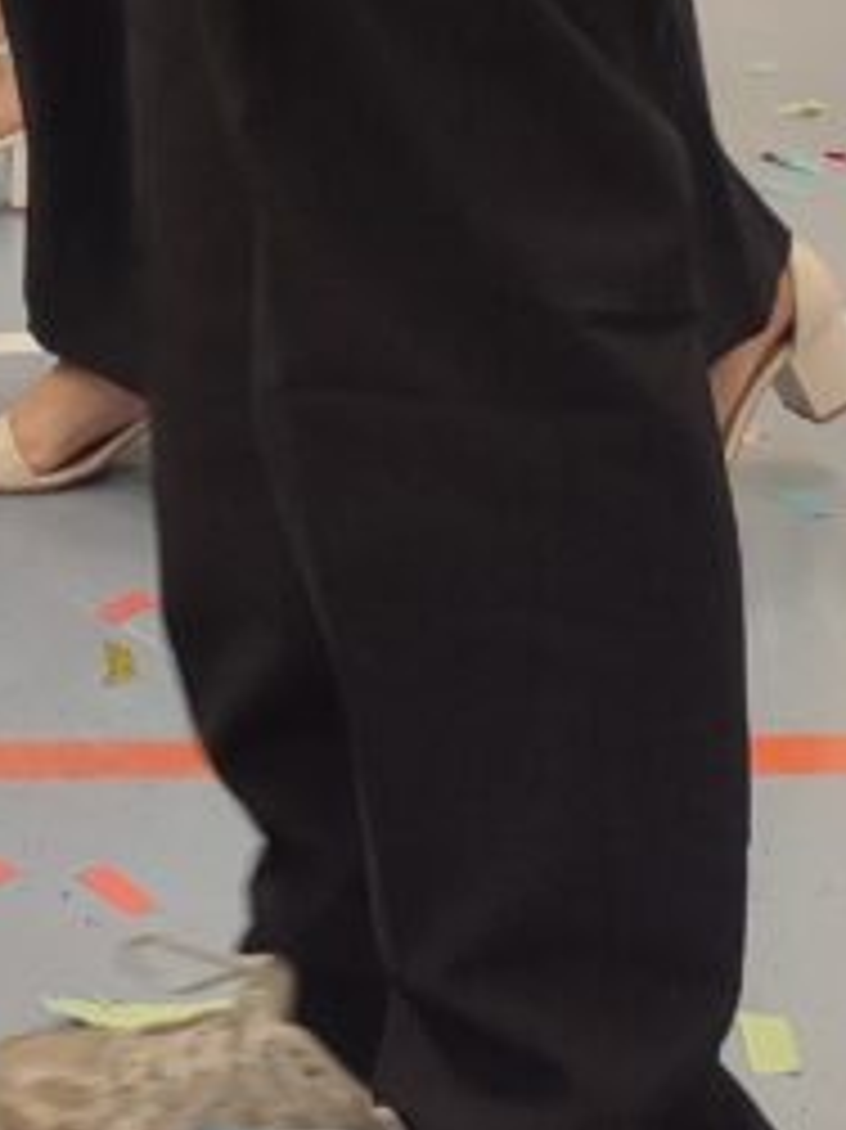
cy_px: -729
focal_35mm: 102
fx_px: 3327
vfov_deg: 16.8
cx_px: -518
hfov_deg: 13.4
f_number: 1.9
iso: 99
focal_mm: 6.04
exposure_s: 1/33
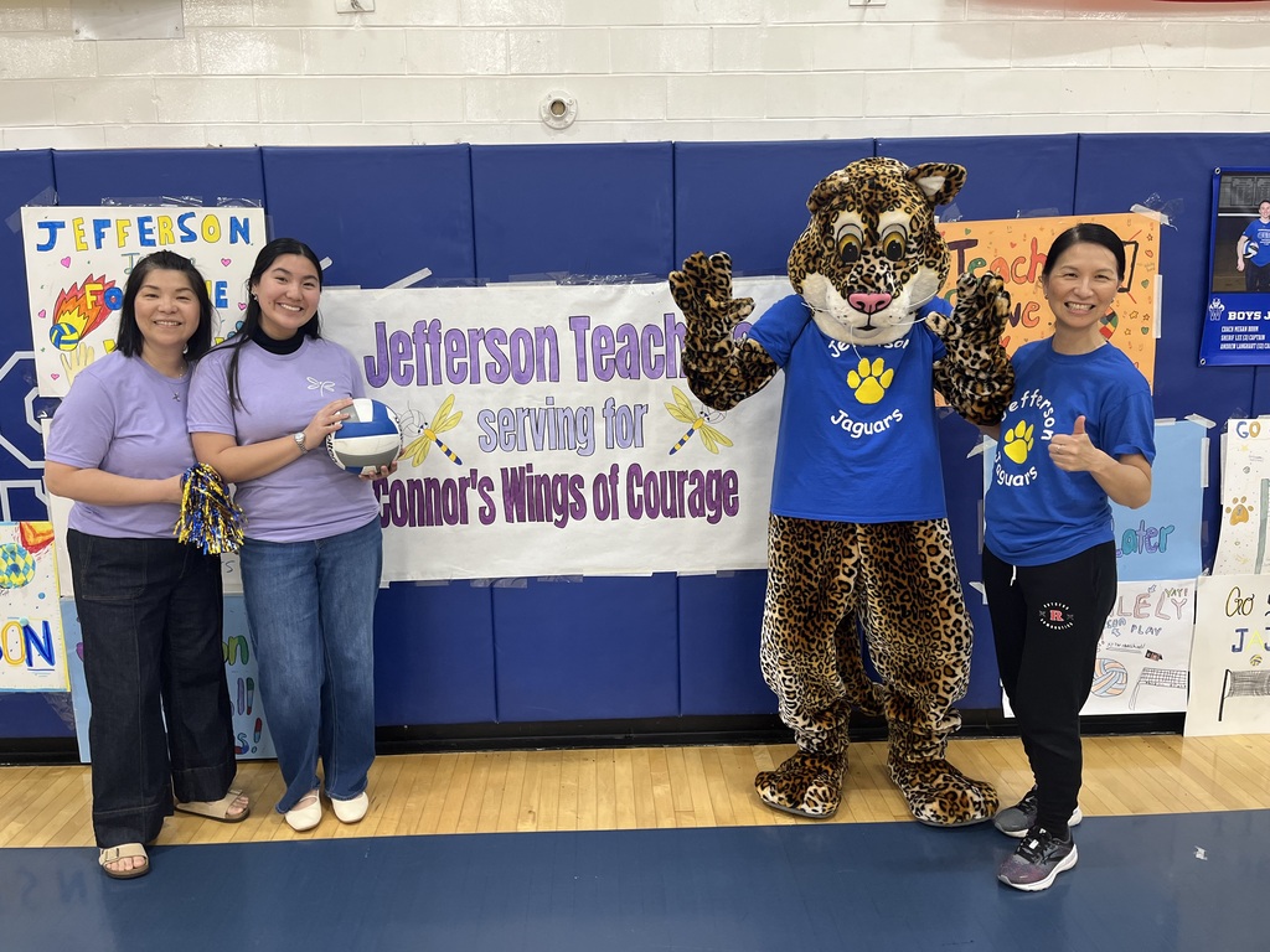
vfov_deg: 53.1
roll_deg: +0.1
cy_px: 476
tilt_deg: -9.6
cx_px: 635
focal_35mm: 26
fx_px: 954
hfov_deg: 67.3
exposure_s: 1/120
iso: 125
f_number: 1.6
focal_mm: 5.1
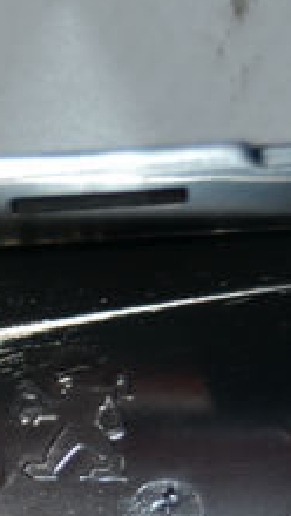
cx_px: -221
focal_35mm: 210
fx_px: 2876
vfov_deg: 10.2
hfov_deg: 5.7
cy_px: 450
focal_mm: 46
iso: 110
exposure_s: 1/60
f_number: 5.3
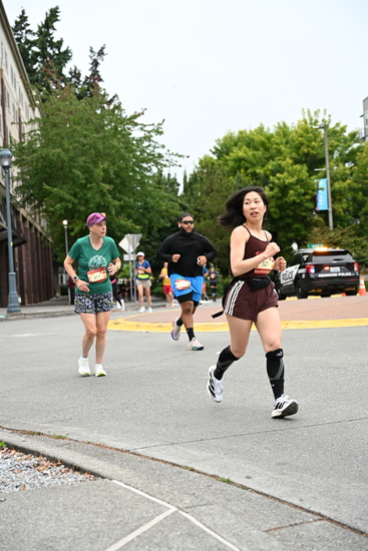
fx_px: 843
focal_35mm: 55
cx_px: 184
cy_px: 276
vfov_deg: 36.2
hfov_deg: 24.6
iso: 1600
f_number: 4
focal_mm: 55
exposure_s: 1/800
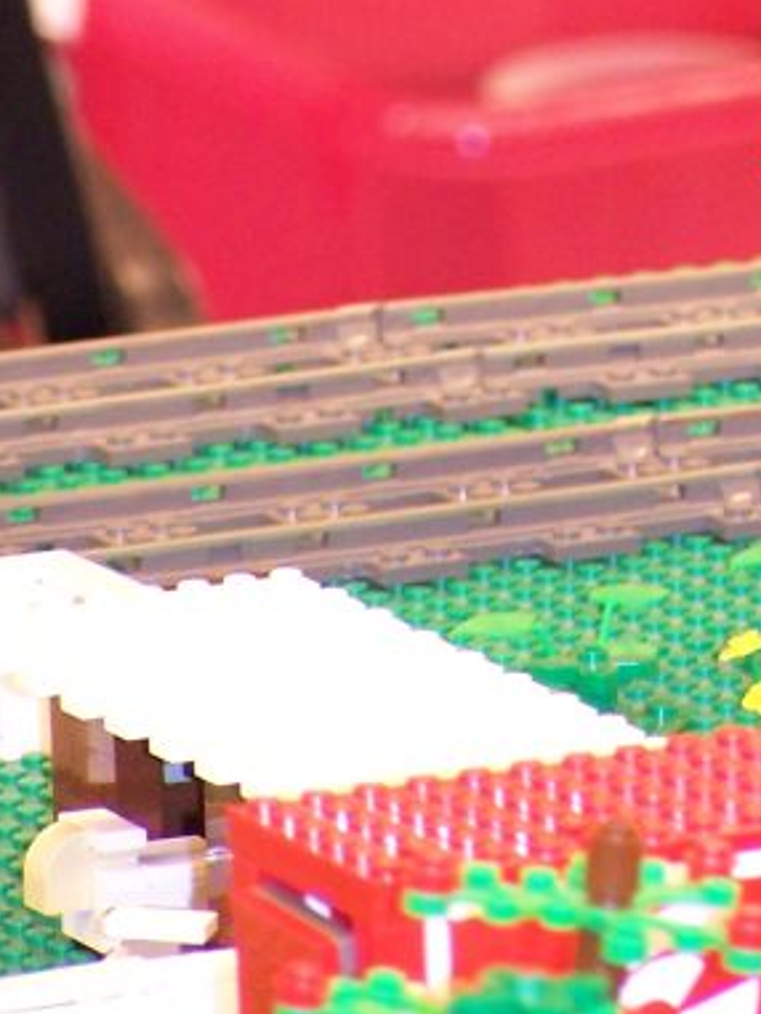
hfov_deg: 2.3
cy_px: -282
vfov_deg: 3.1
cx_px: 915
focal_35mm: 640
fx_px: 18749
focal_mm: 39.5
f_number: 3.3
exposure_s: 1/4
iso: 140
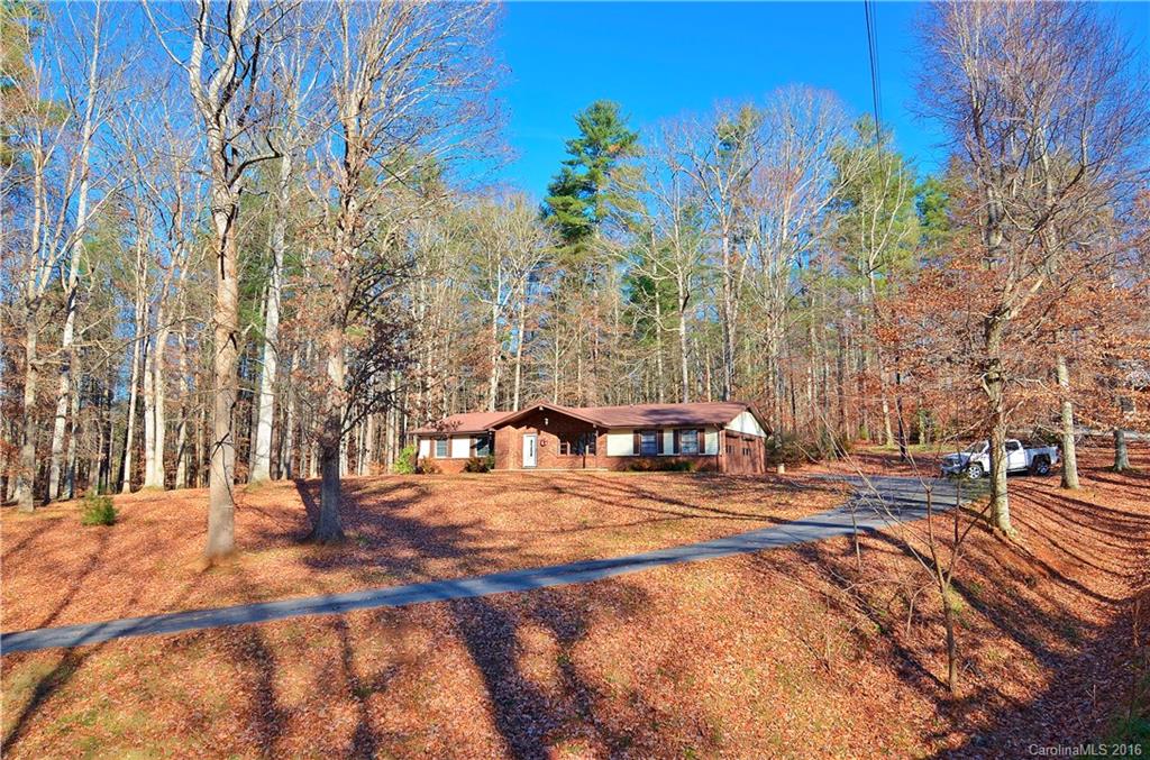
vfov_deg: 52.9
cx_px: 575
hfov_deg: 73.9
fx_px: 765
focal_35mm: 24
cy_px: 380
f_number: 8
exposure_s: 1/250
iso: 200
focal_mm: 16
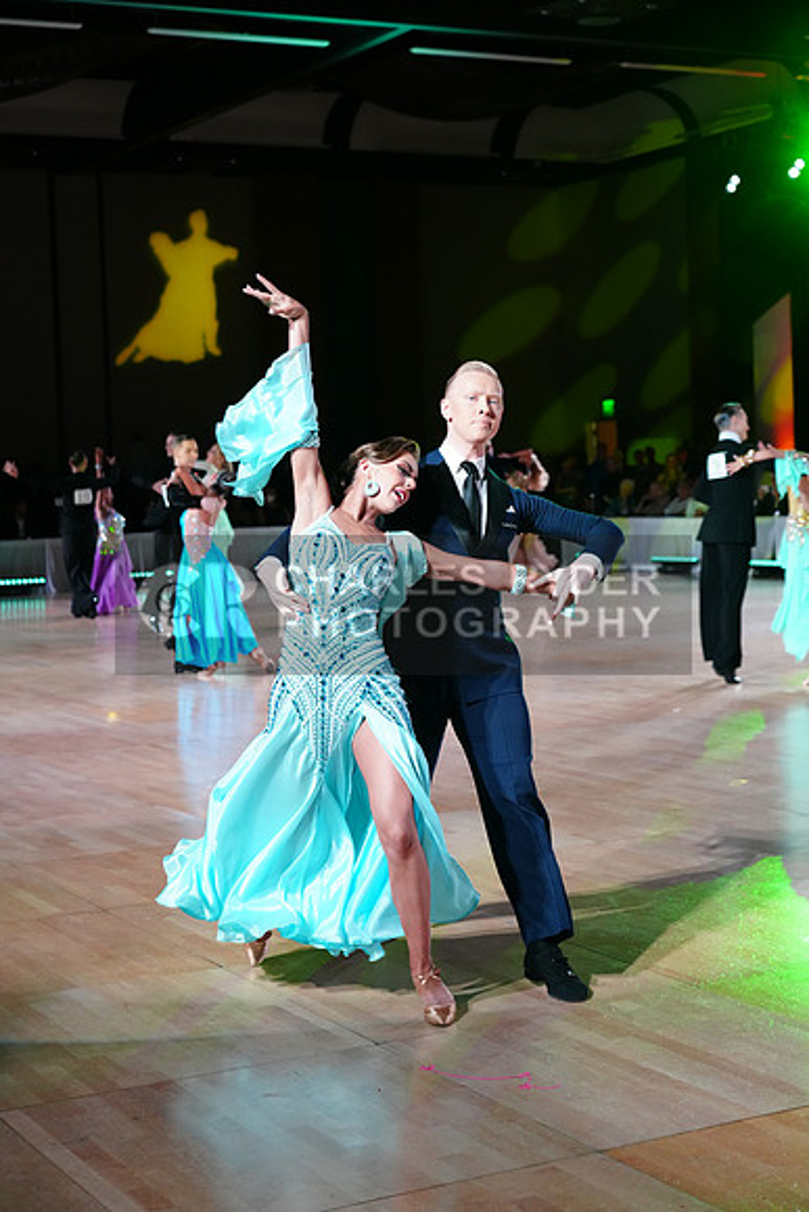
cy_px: 606
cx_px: 404
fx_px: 1954
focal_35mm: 58
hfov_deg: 23.4
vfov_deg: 34.5
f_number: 4
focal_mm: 58
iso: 3200
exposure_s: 1/320
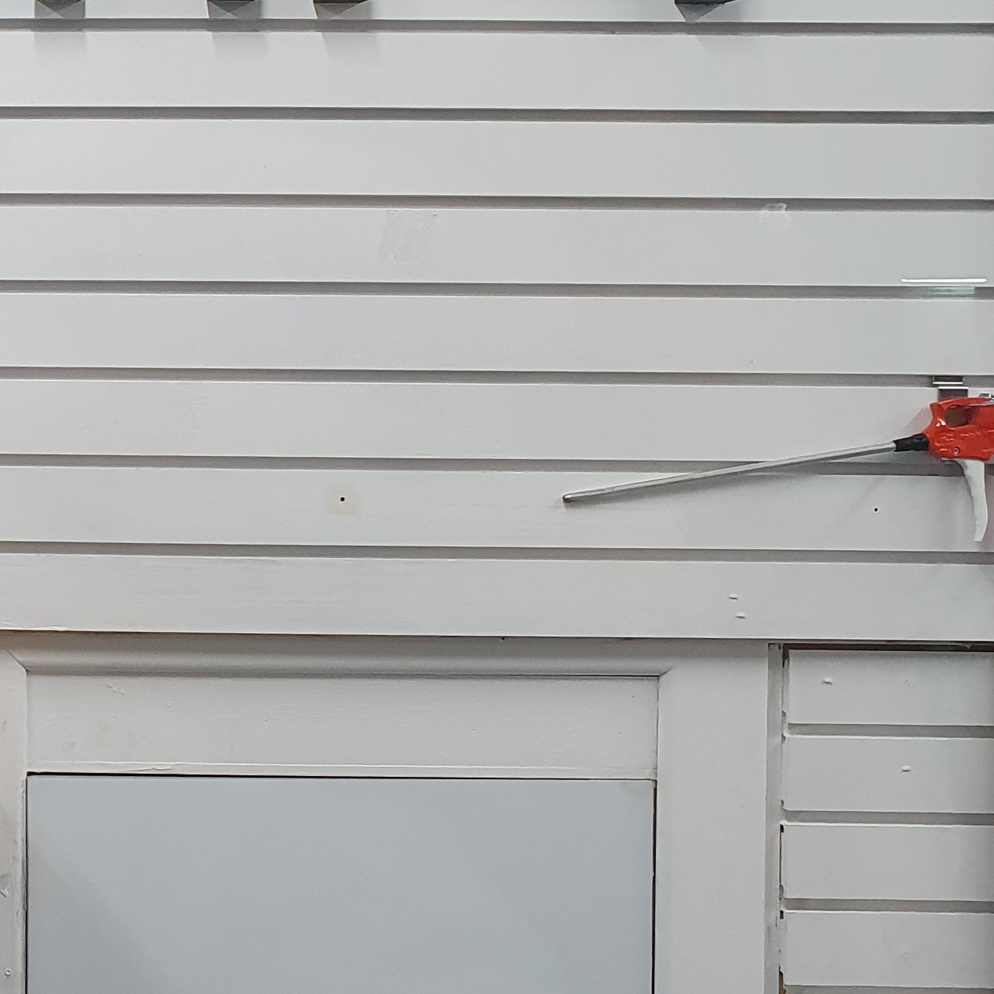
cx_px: -400
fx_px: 2307
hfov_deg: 21.3
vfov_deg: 24.2
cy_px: 346
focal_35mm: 71
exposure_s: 1/120
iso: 200
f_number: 2.4
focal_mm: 4.32
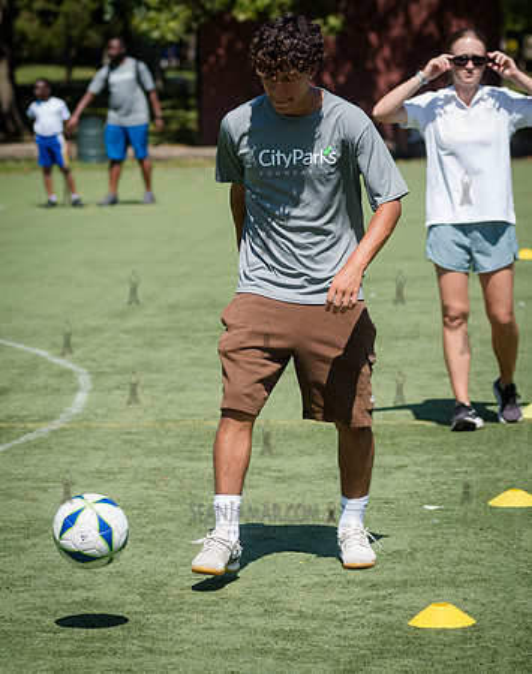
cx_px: 258
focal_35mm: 158
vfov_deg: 12.2
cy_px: 337
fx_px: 3145
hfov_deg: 9.7
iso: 200
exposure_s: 1/1600
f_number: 4
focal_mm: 112
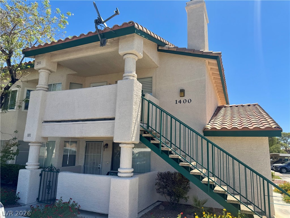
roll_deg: -1.9
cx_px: 145
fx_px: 201
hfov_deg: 71.6
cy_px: 109
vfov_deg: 56.8
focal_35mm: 24
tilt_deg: +10.9
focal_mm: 6.76
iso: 80
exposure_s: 1/3096
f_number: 1.78
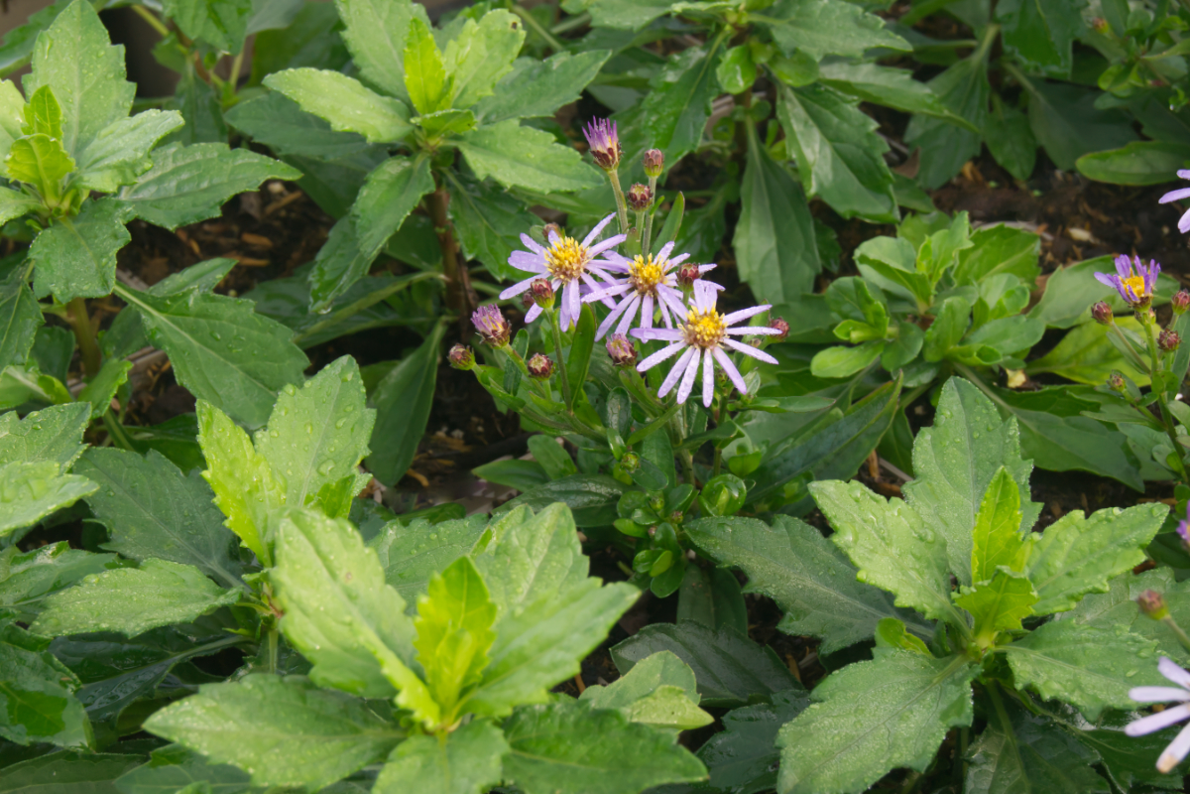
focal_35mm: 82
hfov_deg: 24.6
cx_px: 595
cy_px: 397
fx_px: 2727
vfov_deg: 16.6
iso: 1000
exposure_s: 1/100
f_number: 16
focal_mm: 55
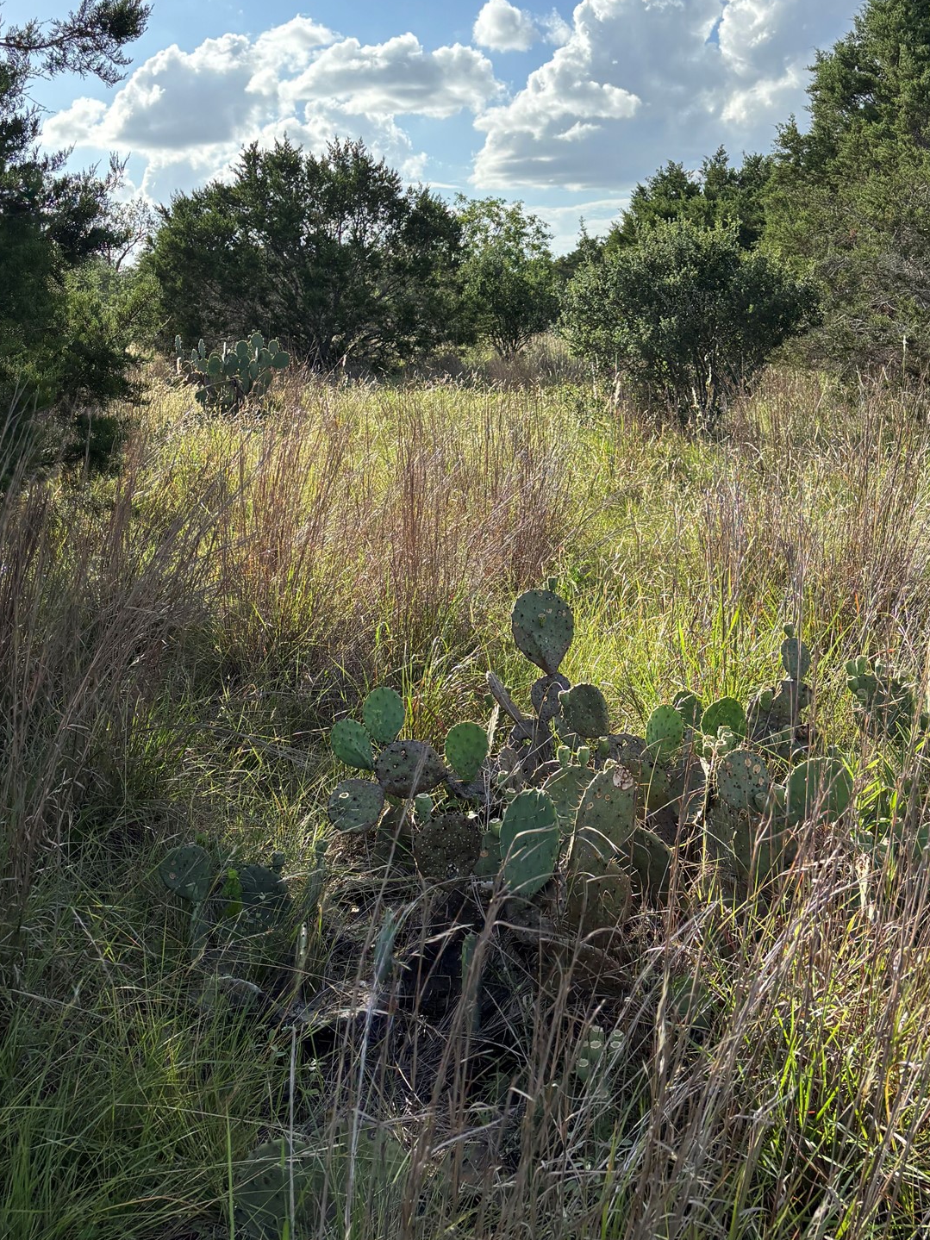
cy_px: 567
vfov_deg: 50.1
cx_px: 512
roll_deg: +1.1
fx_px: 1326
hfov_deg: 38.6
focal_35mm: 37
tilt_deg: -10.7
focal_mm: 5.96
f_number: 1.6
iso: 50
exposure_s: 1/2778
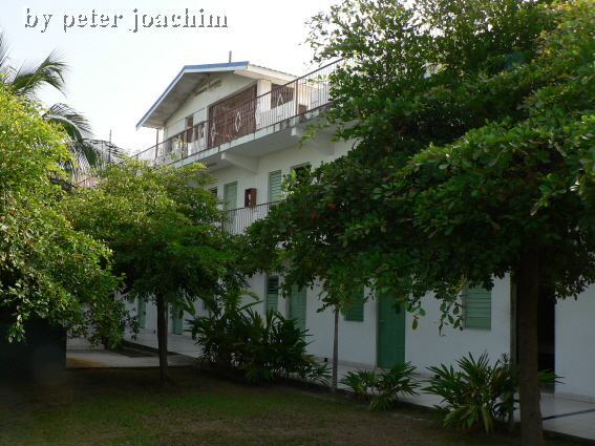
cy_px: 223
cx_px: 298
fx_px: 601
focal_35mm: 35
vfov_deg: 40.7
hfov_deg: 52.6
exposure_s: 1/250
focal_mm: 6
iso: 64
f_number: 4
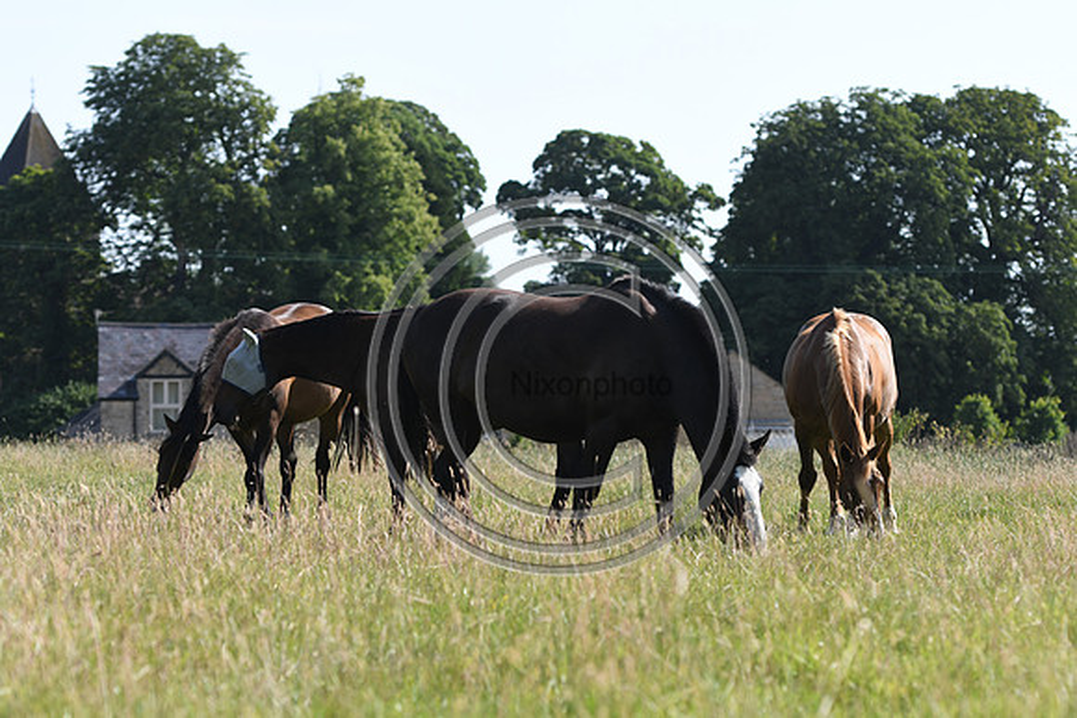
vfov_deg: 10.6
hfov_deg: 15.9
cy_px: 359
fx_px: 3860
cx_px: 538
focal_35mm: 129
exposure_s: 1/1250
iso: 160
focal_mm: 86
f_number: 3.5
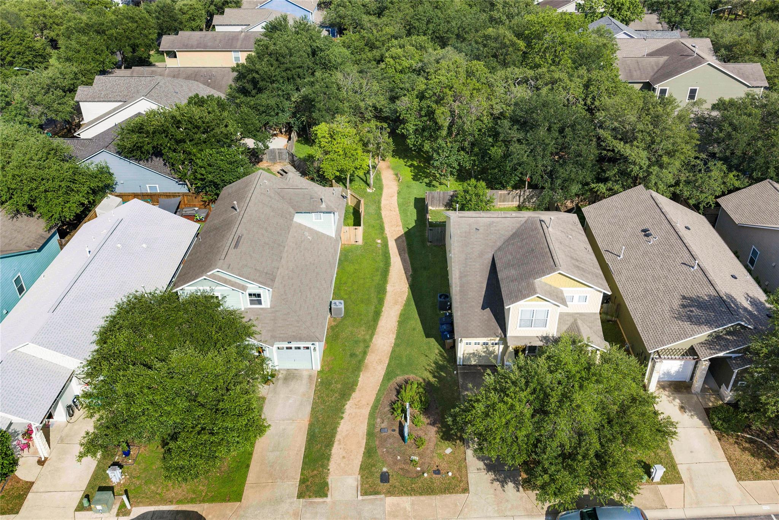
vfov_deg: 55.1
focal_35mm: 23
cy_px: 260
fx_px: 498
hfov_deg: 76.1
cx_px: 390
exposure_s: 1/6
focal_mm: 23
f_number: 8
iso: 200
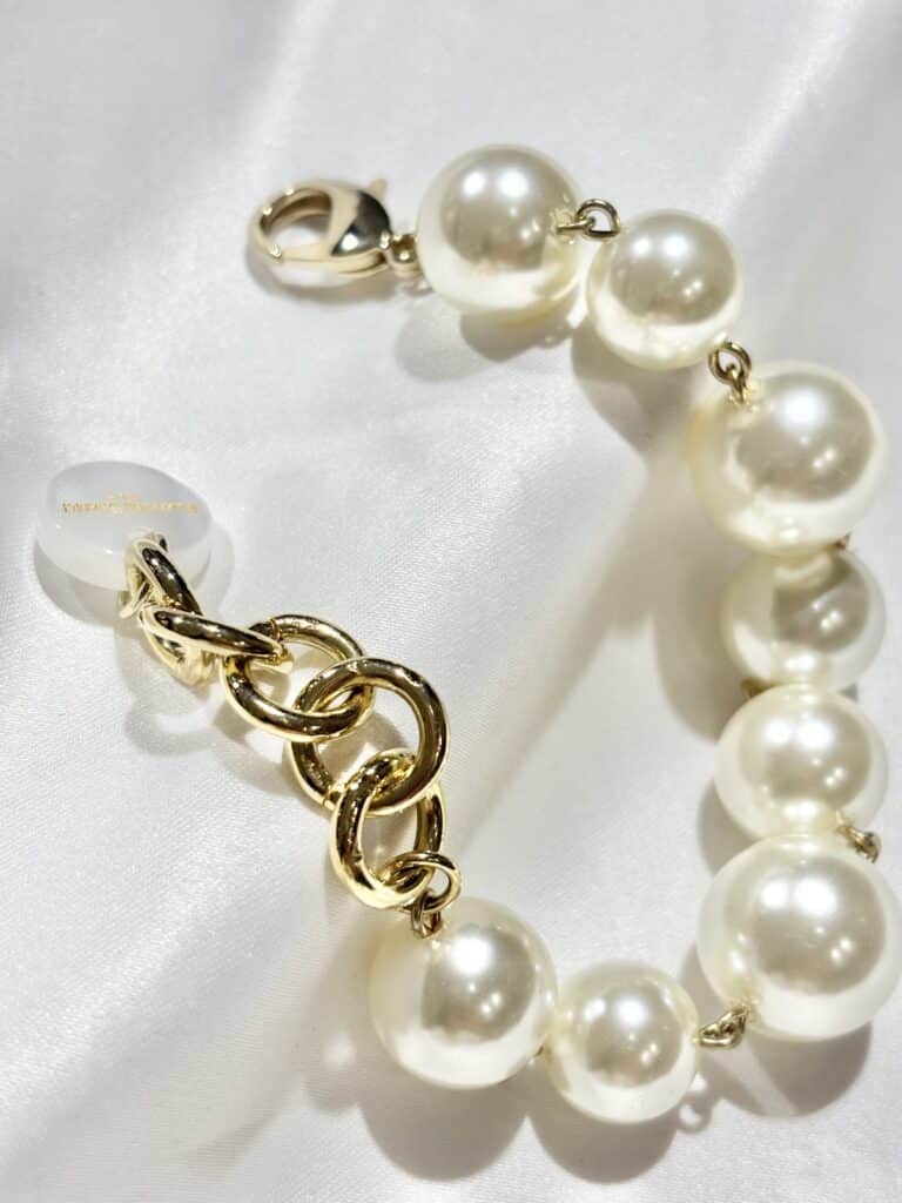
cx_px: 451
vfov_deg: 36.8
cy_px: 602
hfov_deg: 28.0
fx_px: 1807
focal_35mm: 52
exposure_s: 1/258
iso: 32
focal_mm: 5.96
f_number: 1.6
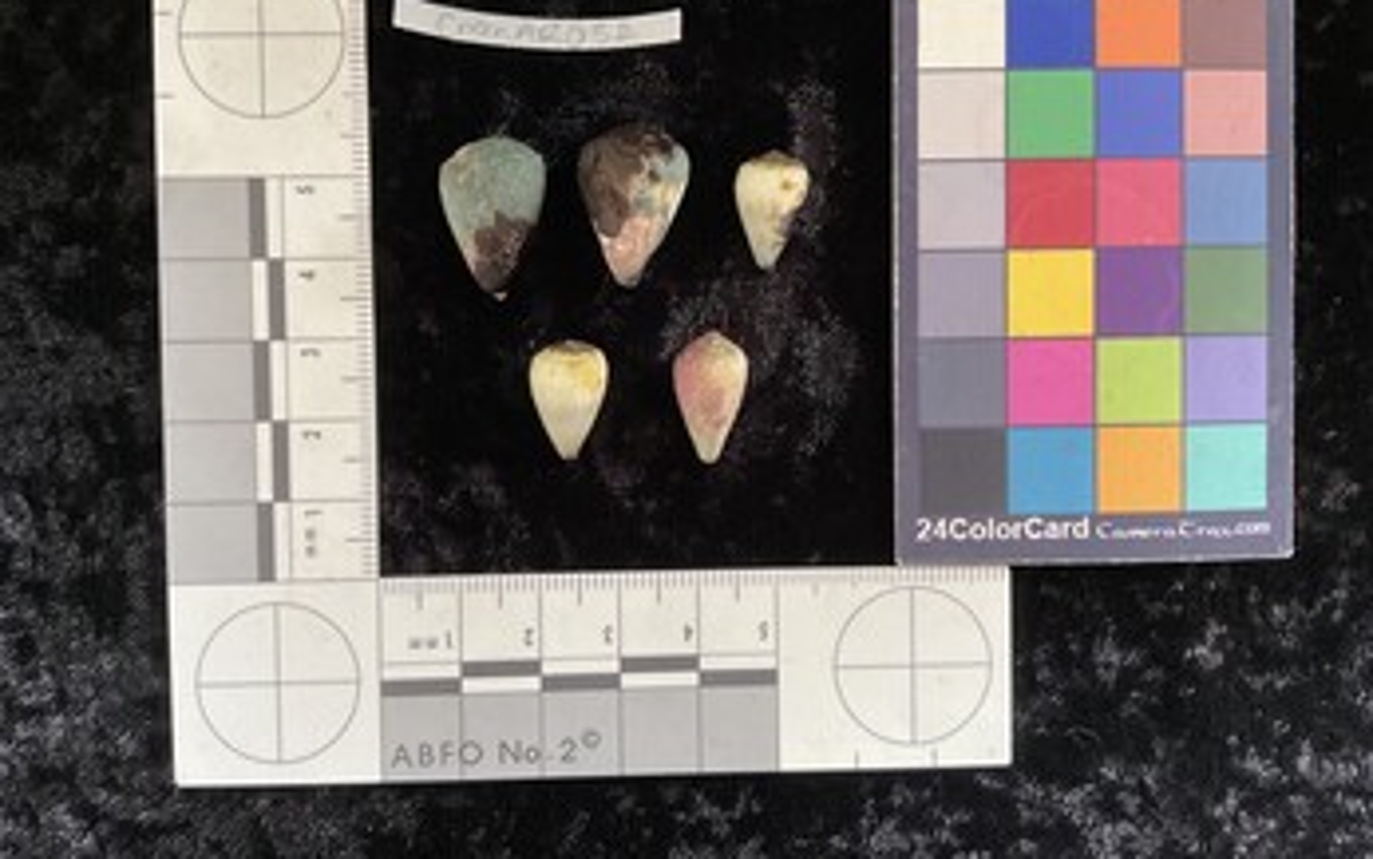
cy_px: 370
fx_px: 1160
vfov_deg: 40.5
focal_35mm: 31
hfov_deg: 61.2
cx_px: 685
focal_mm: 3
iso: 160
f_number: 1.8
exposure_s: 1/60
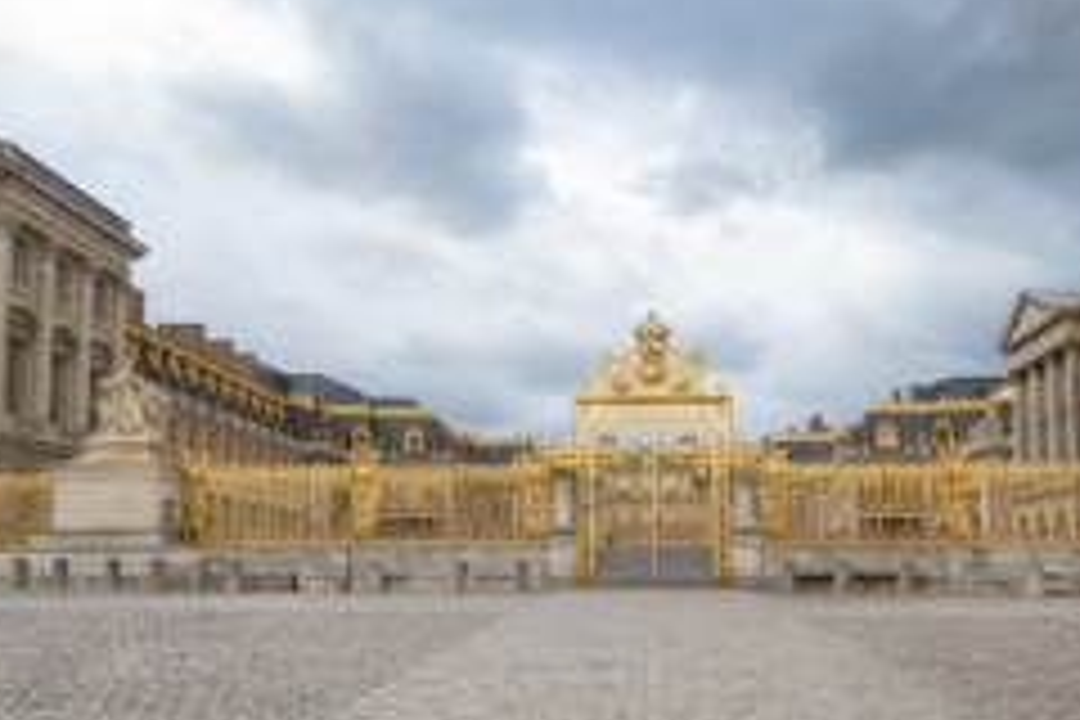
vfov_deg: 33.3
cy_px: 421
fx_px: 1200
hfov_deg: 48.5
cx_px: 540
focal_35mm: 40
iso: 200
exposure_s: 1/250
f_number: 7.1
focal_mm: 16
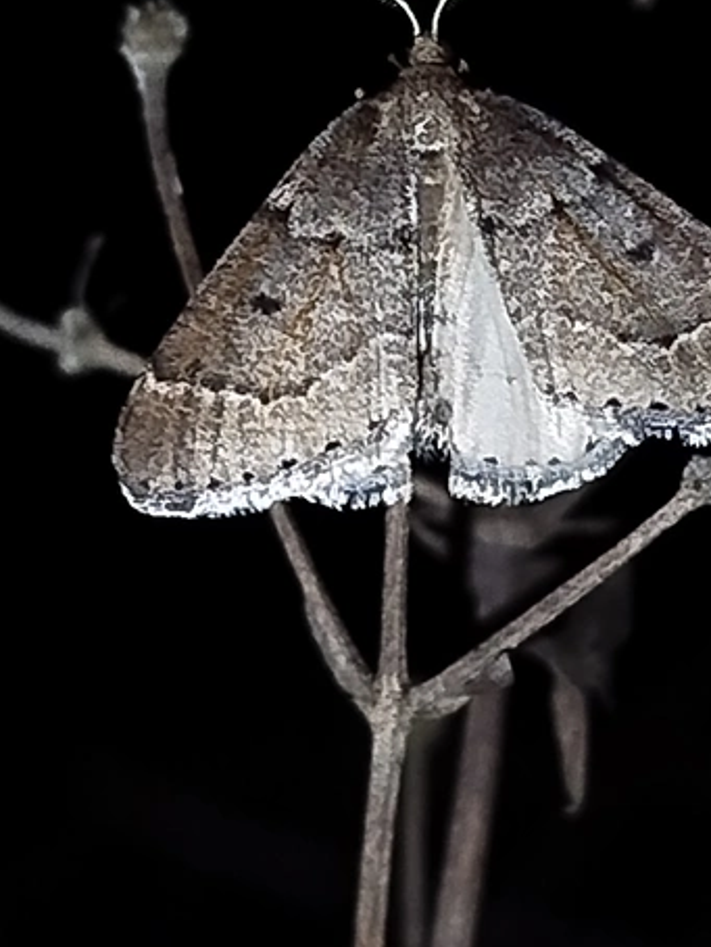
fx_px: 4432
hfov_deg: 9.2
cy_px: 353
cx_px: 467
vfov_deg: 12.2
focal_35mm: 162
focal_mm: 5.31
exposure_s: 1/33
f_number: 1.7
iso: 250
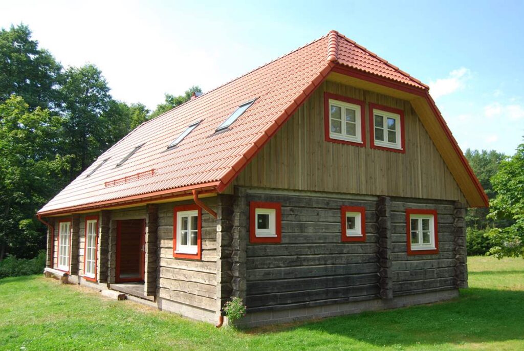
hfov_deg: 57.2
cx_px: 262
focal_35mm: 33
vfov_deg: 40.1
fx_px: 481
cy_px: 176
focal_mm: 22
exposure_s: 1/200
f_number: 4
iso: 100
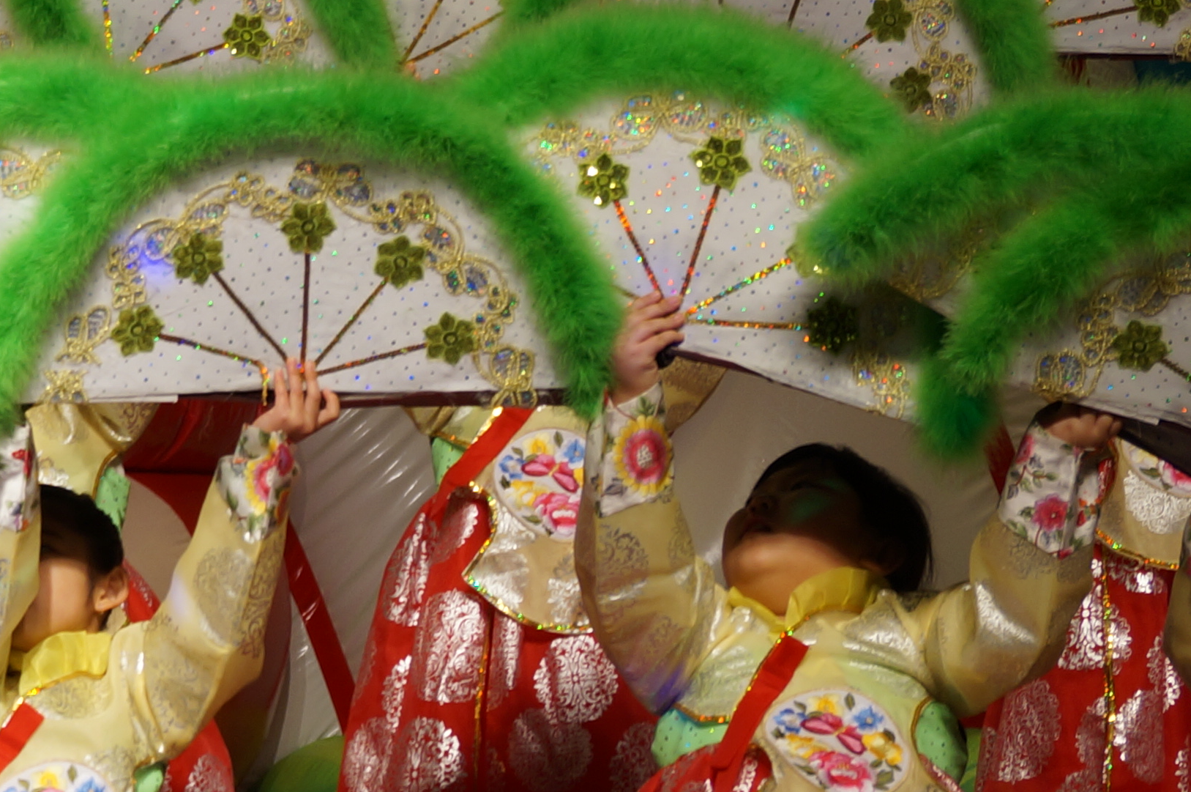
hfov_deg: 12.4
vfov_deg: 8.6
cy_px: 465
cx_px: -518
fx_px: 5238
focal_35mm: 159
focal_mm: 35
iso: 100
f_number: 5
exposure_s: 1/60
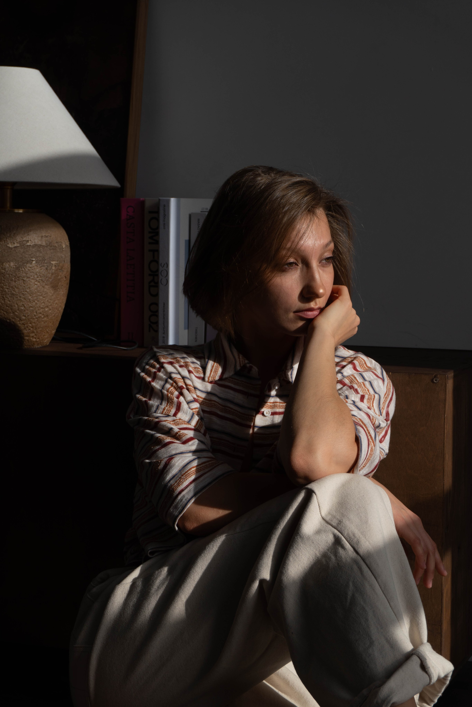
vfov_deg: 27.0
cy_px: 354
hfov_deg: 18.2
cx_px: 236
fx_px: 1475
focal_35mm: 75
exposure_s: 1/320
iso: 100
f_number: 10
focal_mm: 50
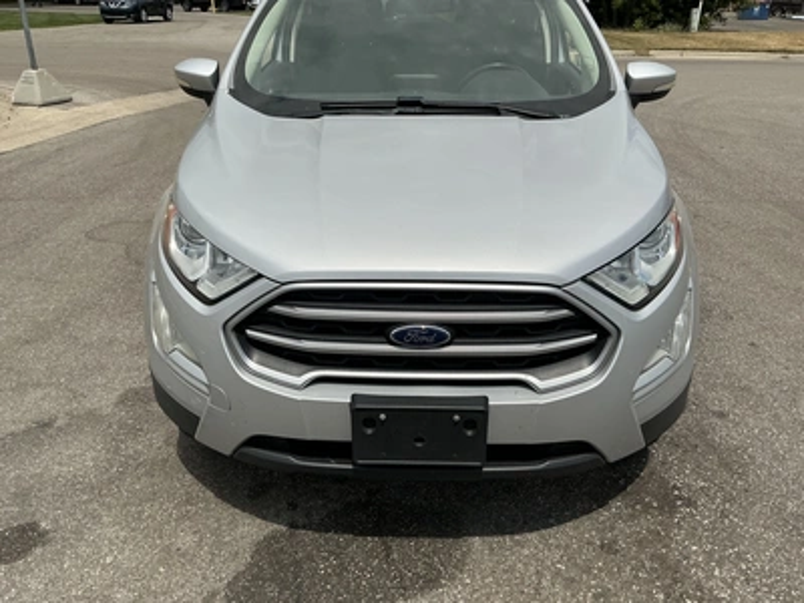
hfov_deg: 63.4
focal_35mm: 28
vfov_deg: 49.7
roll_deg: -0.9
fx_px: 650
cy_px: 302
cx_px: 402
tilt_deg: -24.1
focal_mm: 3
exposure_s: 1/4065
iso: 25
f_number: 1.8
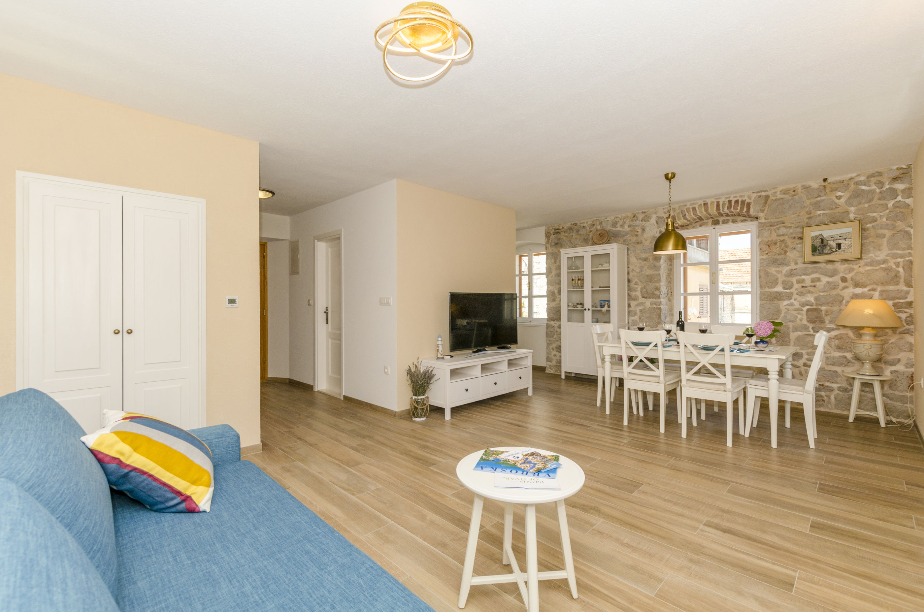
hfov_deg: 100.5
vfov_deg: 77.1
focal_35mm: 15
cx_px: 462
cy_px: 306
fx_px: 384
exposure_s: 1/160
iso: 100
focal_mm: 10
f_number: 8
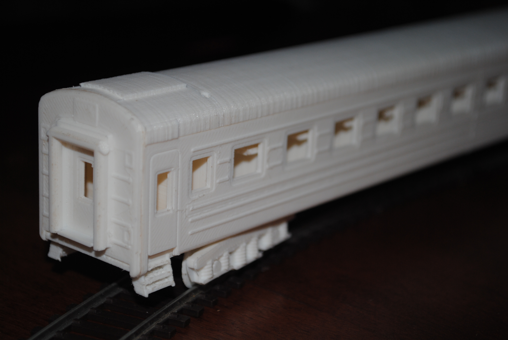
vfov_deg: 16.6
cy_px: 170
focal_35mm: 82
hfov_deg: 24.6
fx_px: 1166
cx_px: 254
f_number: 5.6
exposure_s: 1/60
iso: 200
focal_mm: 55
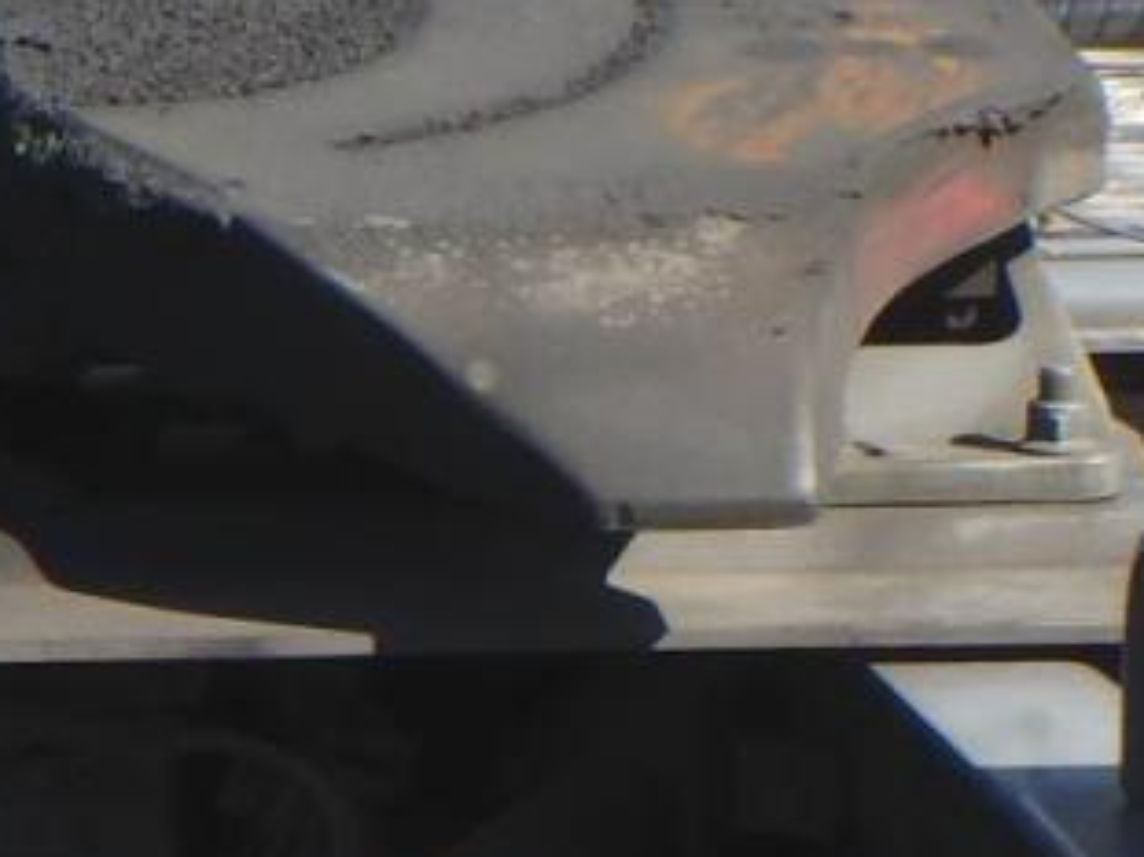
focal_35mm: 179
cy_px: 1081
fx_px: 5913
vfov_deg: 8.2
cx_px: -166
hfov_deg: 10.9
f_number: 4.6
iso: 125
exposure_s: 1/500
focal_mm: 5.2
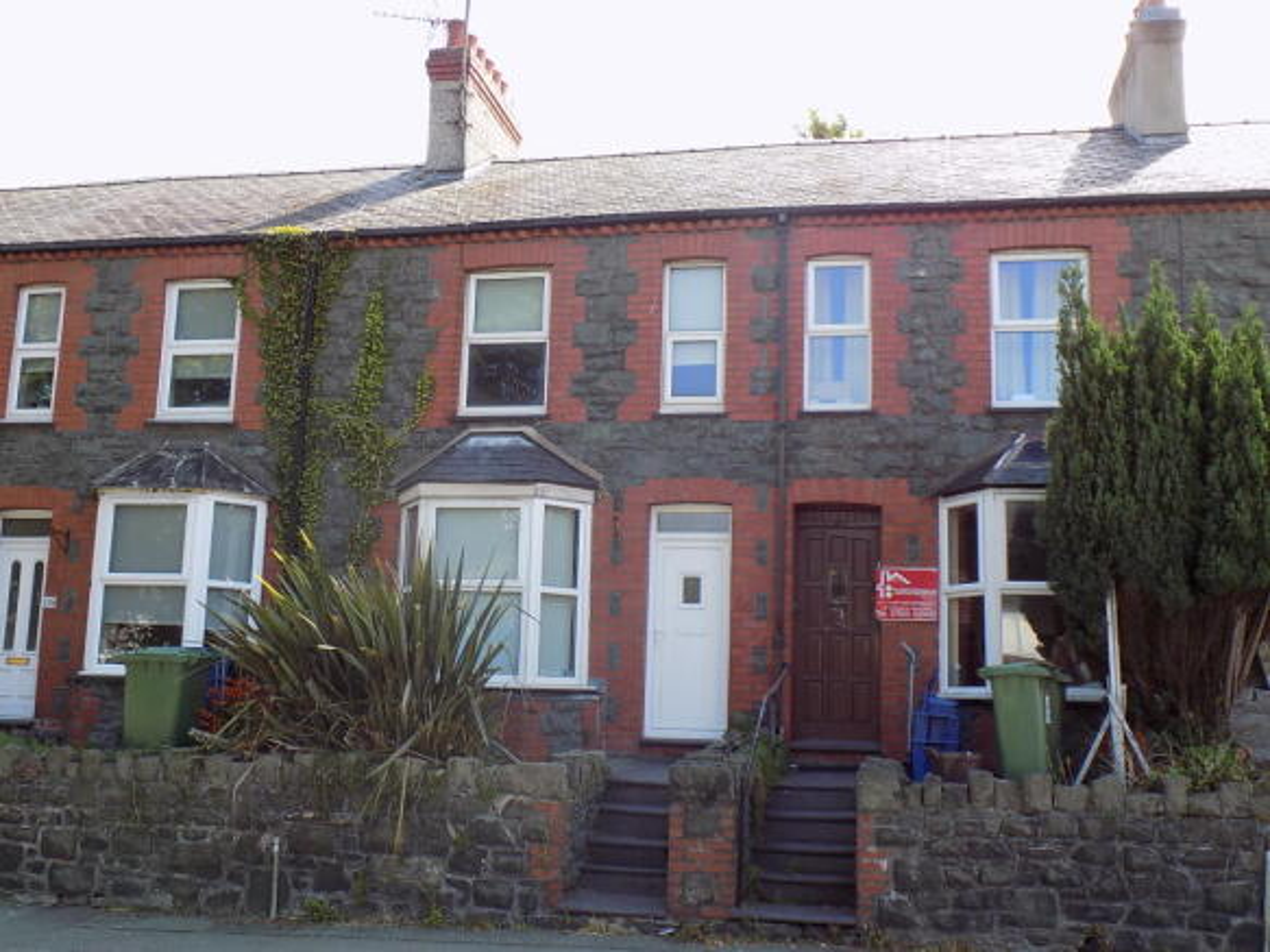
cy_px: 476
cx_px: 635
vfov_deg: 38.7
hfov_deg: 50.1
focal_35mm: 37
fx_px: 1357
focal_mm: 6.6
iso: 80
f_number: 3.5
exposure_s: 1/160
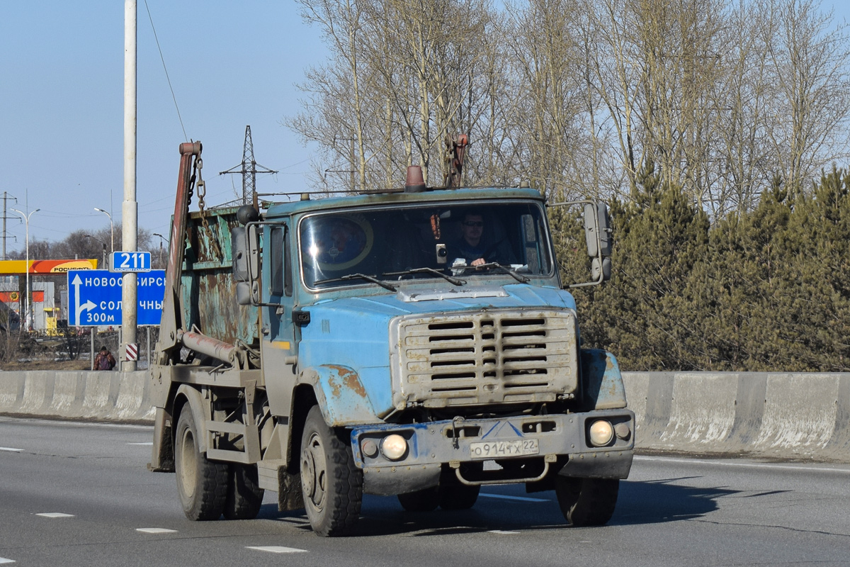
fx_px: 1948
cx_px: 425
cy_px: 284
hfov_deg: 24.6
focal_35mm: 82
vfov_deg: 16.6
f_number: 5.6
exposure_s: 1/1000
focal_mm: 55
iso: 100
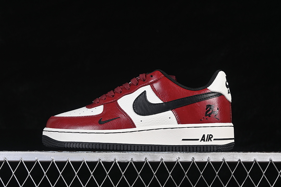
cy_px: 94
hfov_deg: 27.0
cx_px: 140
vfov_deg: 18.2
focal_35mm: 75
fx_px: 585
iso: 160
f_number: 7.1
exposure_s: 1/80
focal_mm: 50
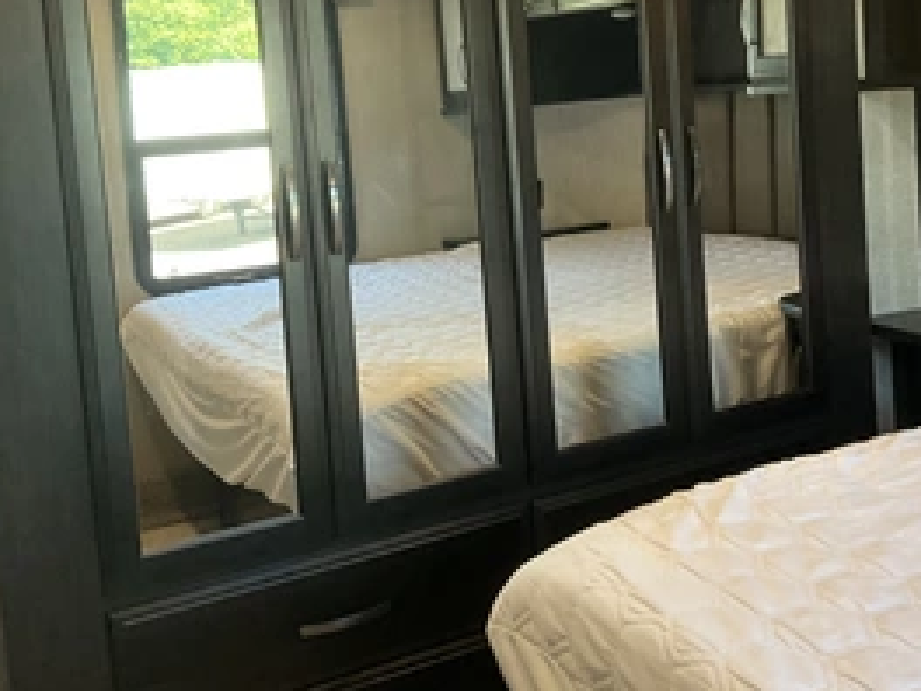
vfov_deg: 32.3
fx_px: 1171
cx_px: 572
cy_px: 185
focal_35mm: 44
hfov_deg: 42.6
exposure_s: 1/60
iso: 200
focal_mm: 3
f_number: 1.8
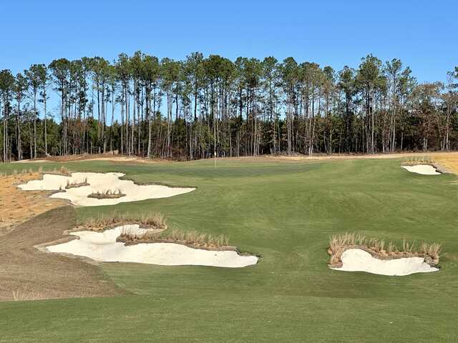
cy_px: 172
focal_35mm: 77
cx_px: 229
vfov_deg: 19.1
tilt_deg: +1.0
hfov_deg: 25.3
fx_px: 1019
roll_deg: +0.2
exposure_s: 1/968
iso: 32
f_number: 2.8
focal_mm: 9
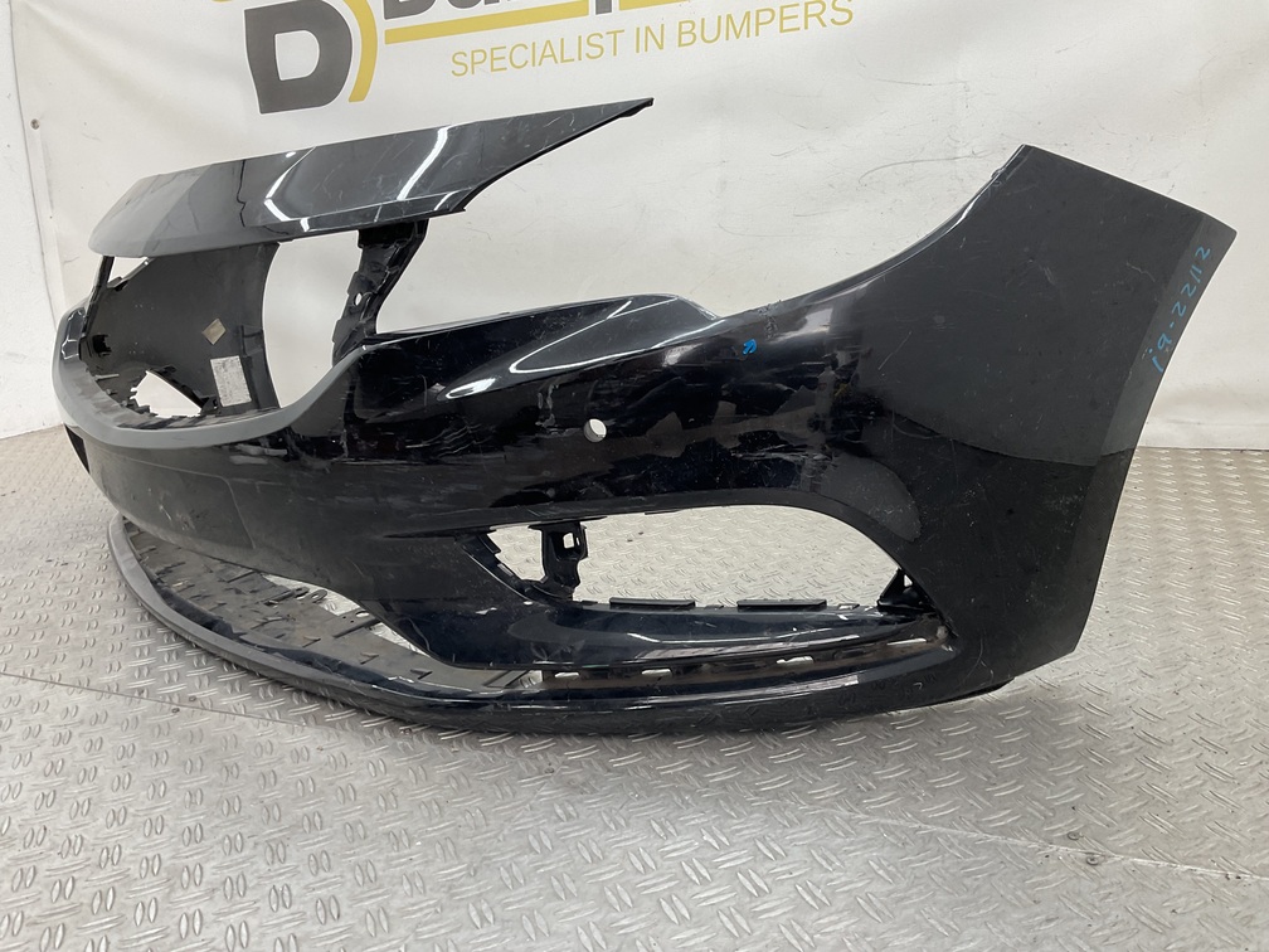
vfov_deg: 48.2
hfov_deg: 61.7
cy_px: 476
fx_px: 1063
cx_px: 634
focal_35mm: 29
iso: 32
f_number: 1.8
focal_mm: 3
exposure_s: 1/120
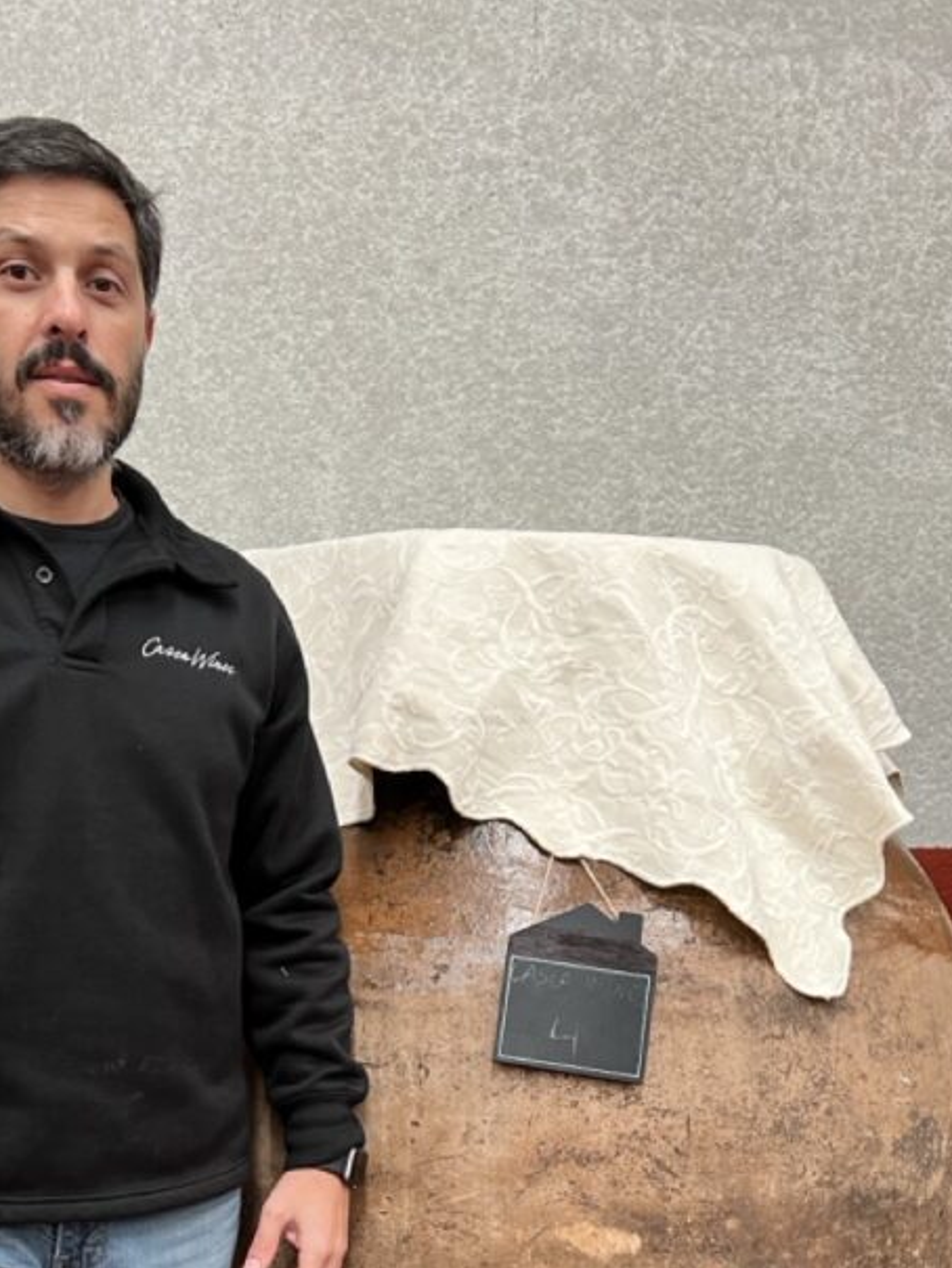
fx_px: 1613
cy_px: 1071
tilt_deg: -10.4
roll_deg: -0.6
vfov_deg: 40.6
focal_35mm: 44
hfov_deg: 32.8
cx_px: 396
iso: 125
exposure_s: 1/62
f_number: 1.5
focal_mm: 5.7
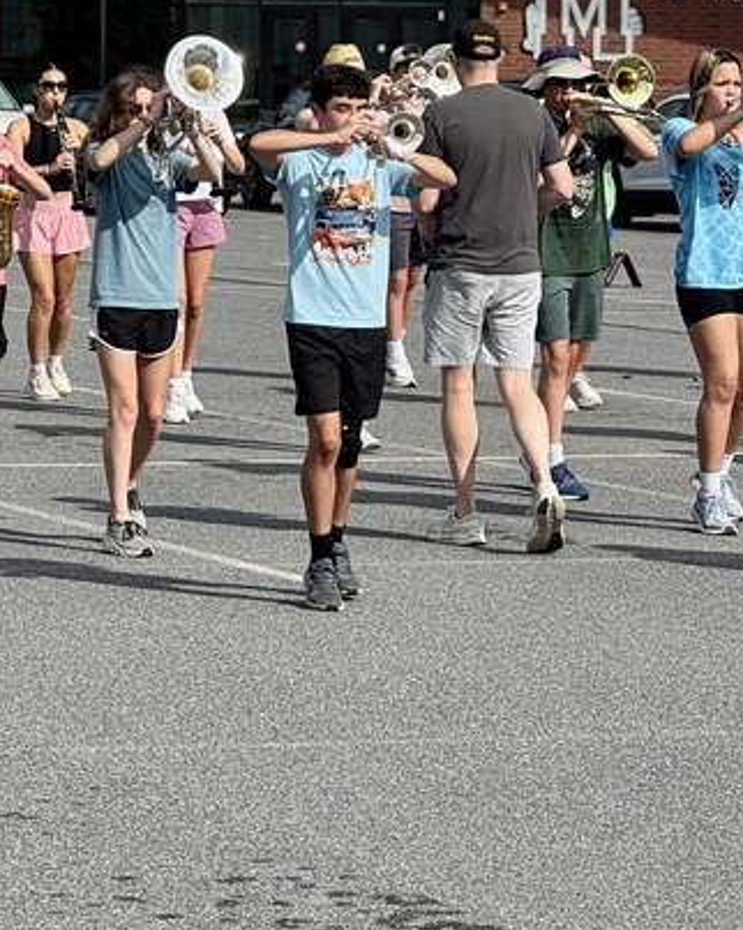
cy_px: 81
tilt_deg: -1.4
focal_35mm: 191
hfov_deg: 8.1
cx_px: 203
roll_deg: -1.7
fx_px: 5254
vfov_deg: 10.1
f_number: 2.8
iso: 25
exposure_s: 1/1004
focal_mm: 9
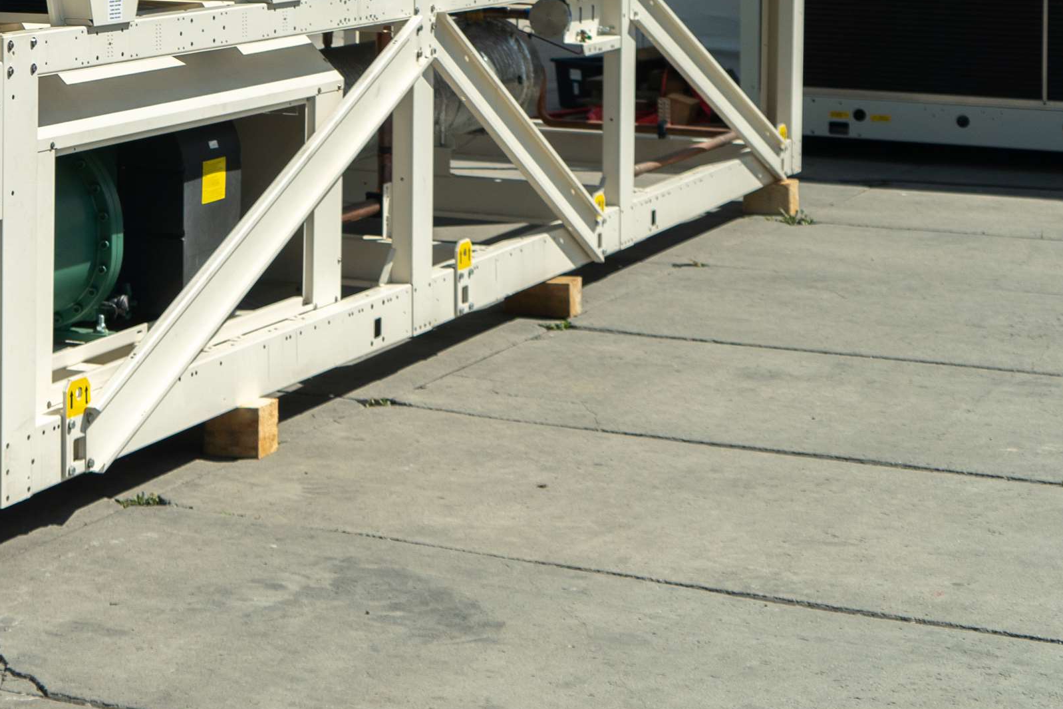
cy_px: -97
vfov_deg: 14.5
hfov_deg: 21.3
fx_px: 2716
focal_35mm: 92
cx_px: -32
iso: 100
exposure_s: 1/320
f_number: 4
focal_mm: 35
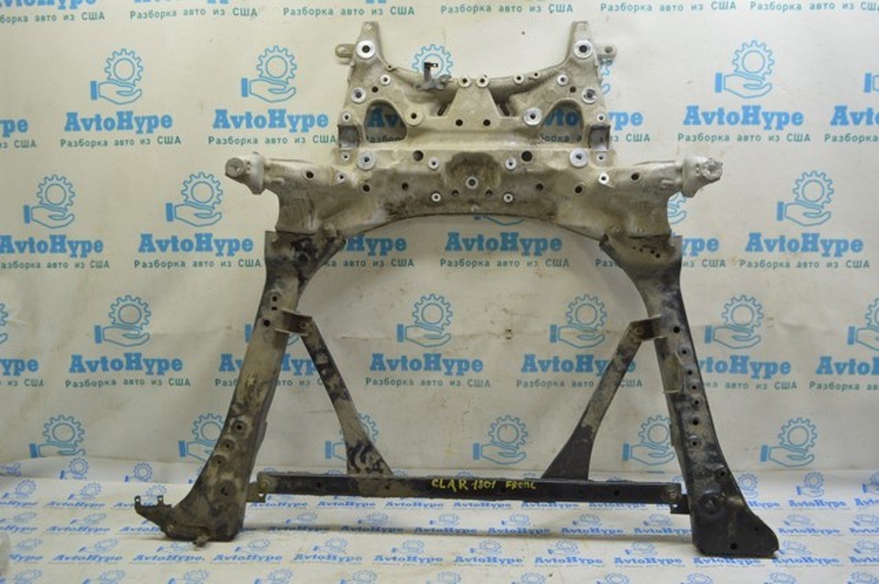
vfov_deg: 43.5
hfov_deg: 62.0
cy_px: 292
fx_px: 732
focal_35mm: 30
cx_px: 440
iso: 400
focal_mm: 20
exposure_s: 1/25
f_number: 5.6
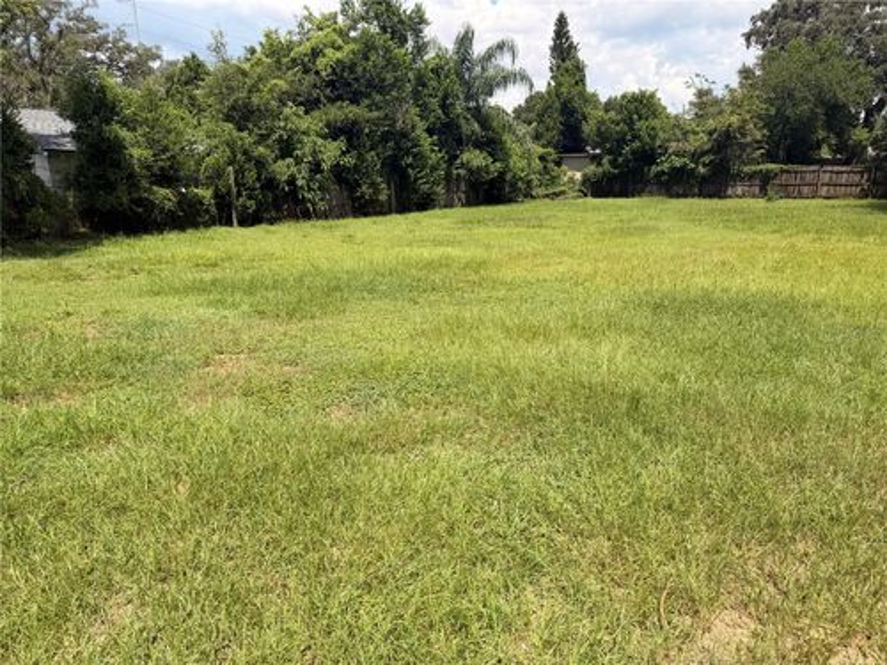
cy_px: 332
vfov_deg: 56.8
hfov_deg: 71.6
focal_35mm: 24
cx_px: 444
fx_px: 615
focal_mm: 6.76
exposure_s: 1/3759
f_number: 1.78
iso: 80
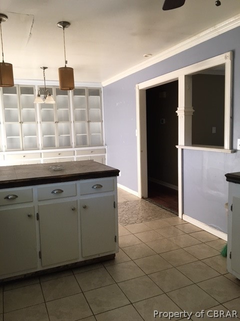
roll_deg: +1.1
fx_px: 268
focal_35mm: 29
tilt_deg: -6.8
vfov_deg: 61.7
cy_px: 160
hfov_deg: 48.2
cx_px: 120
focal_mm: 4.15
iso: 40
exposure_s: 1/30
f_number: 2.2
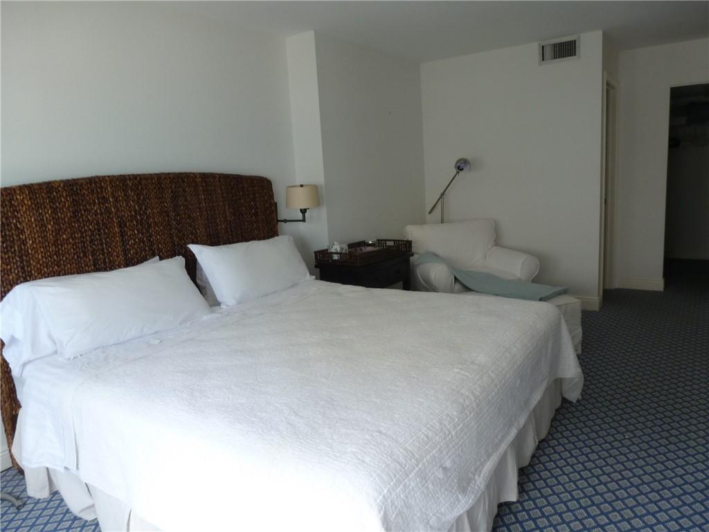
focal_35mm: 24
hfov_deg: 71.6
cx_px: 354
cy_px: 266
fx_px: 492
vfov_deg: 56.8
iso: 160
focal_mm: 4.3
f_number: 3.3
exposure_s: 1/60
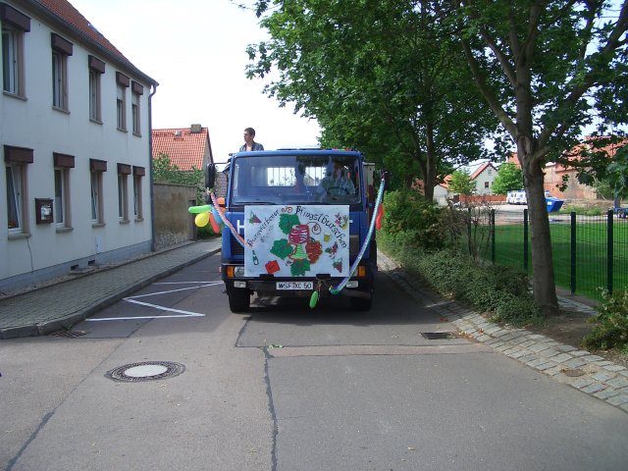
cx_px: 314
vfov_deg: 40.7
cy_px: 236
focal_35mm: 35
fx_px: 635
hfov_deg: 52.6
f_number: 4.3
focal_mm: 5.8
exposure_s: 1/250
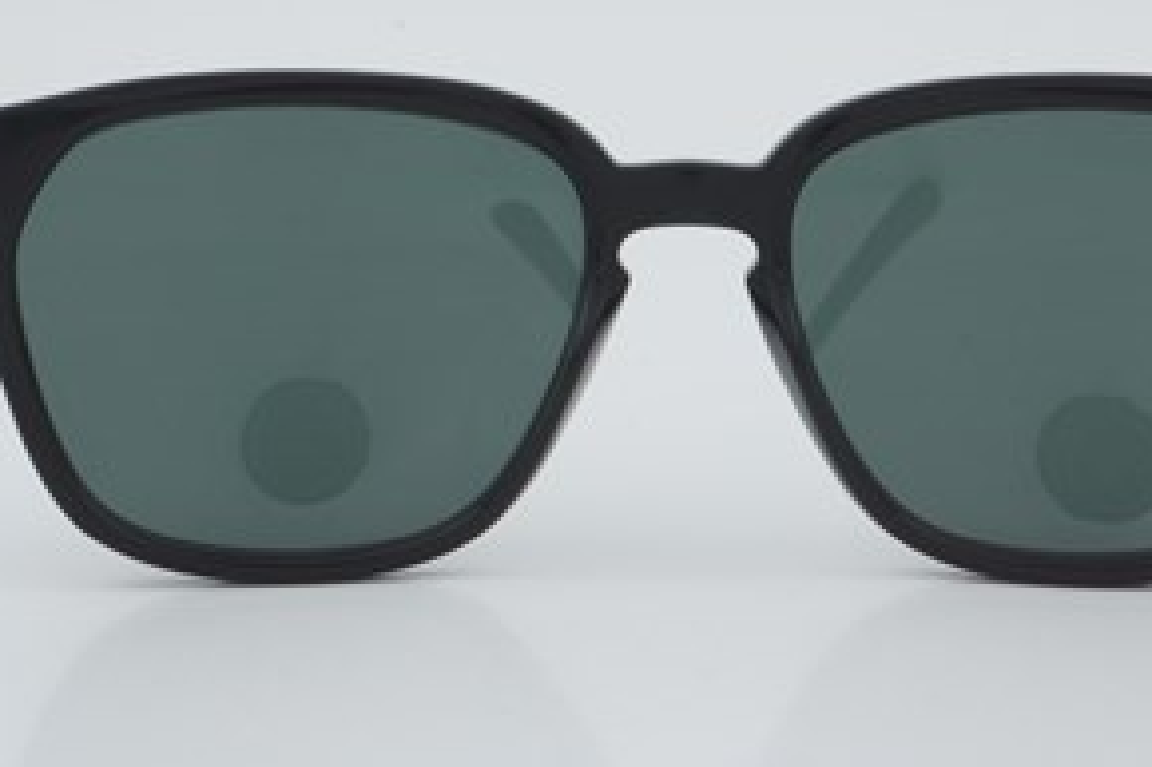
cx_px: 691
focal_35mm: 114
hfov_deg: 18.0
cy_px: 322
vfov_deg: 12.0
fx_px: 3636
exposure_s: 1/4
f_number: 29
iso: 100
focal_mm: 55
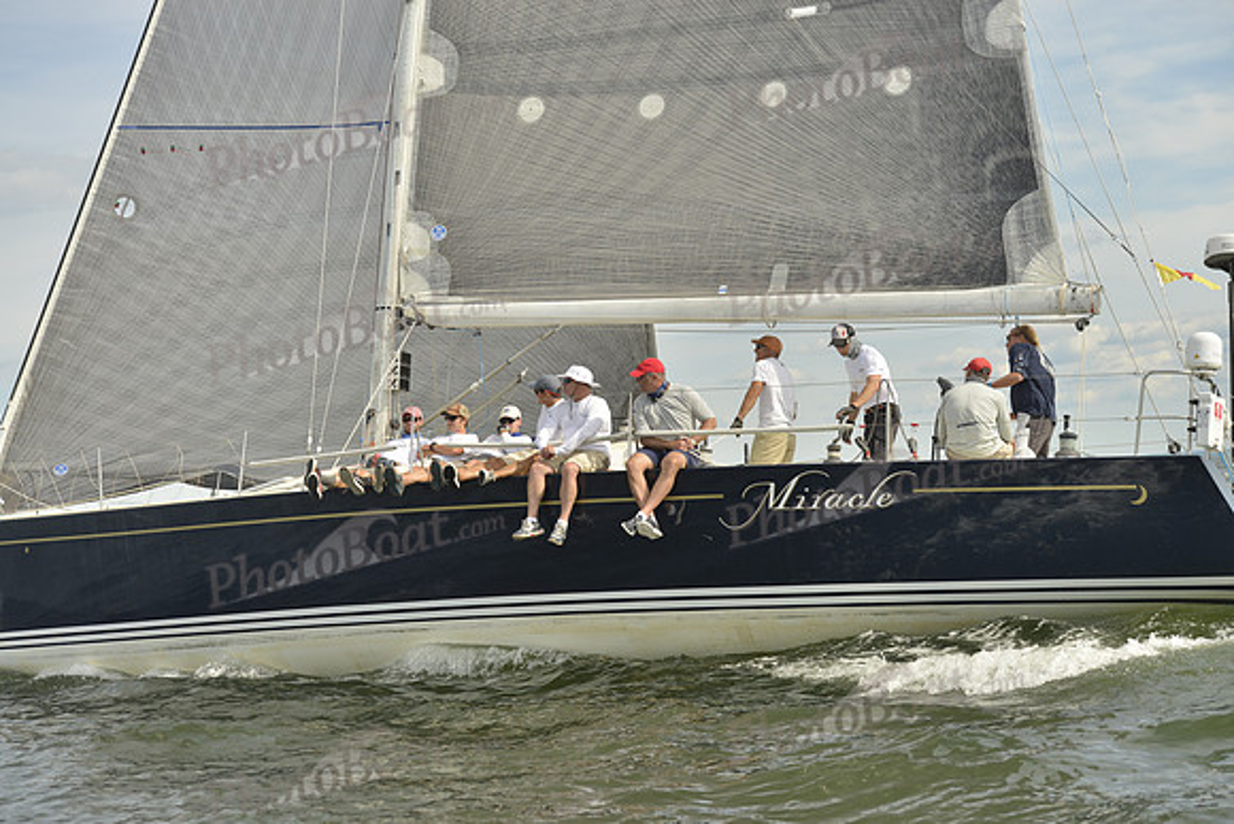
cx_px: 617
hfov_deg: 28.8
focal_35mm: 70
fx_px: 2400
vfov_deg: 19.5
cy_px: 412
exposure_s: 1/1000
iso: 200
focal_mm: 70
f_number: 6.3
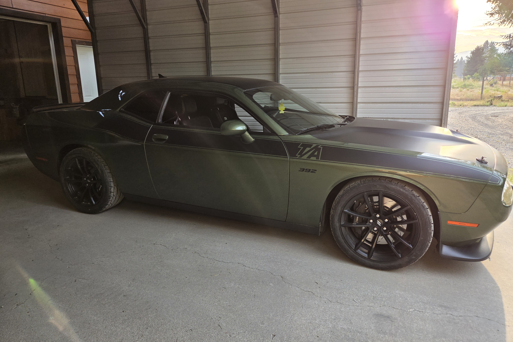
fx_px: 342
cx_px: 257
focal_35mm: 24
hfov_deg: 73.7
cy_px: 162
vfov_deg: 53.1
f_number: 1.8
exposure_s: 1/726
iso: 80
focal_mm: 5.4
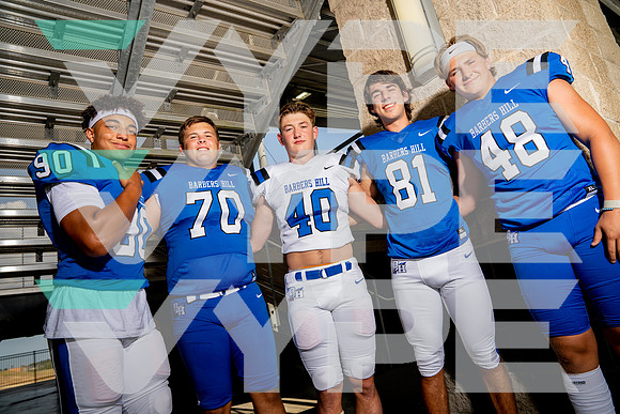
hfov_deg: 71.5
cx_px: 310
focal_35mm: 25
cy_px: 207
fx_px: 431
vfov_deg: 51.3
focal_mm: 25
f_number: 7.1
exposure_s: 1/250
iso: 100
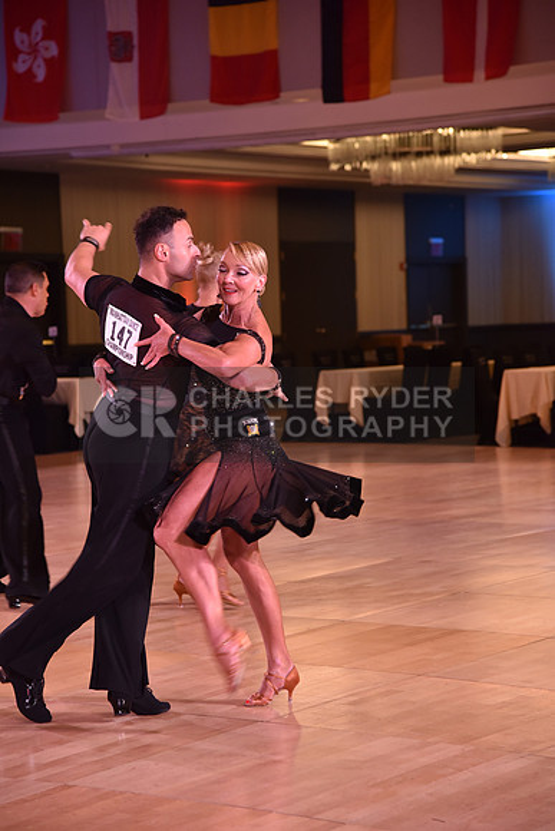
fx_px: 2126
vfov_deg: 22.1
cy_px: 416
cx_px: 278
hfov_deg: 14.9
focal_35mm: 92
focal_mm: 92
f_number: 4.5
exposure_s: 1/250
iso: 1250
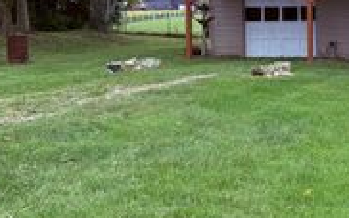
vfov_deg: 18.5
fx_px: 666
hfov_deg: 27.4
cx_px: 362
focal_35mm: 70
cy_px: 47
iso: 100
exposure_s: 1/1174
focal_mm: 6.76
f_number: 1.78
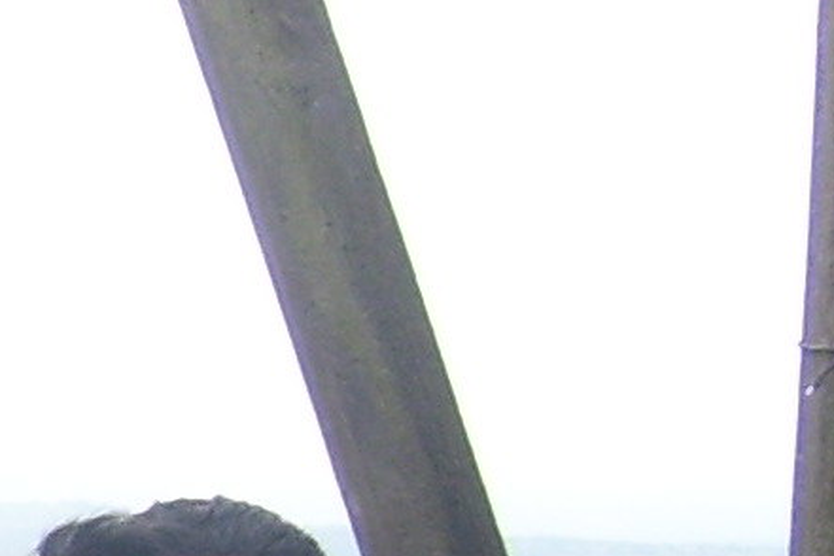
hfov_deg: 8.6
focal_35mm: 225
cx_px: -955
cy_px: 736
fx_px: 5212
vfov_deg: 6.1
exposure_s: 1/180
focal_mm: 6
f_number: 4.8
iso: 80
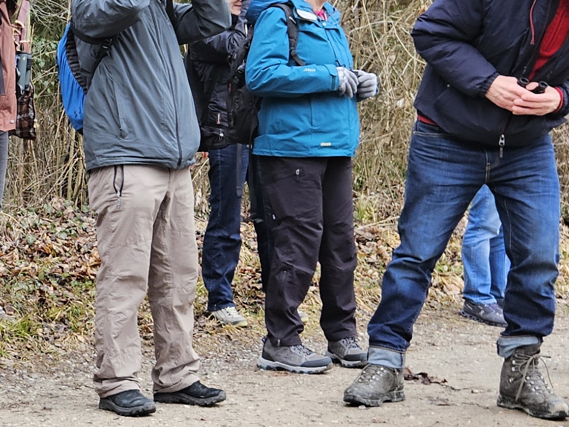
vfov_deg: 15.9
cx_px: -215
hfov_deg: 19.1
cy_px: 213
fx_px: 1529
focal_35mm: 93
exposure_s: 1/190
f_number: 1.8
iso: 64
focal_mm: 5.4
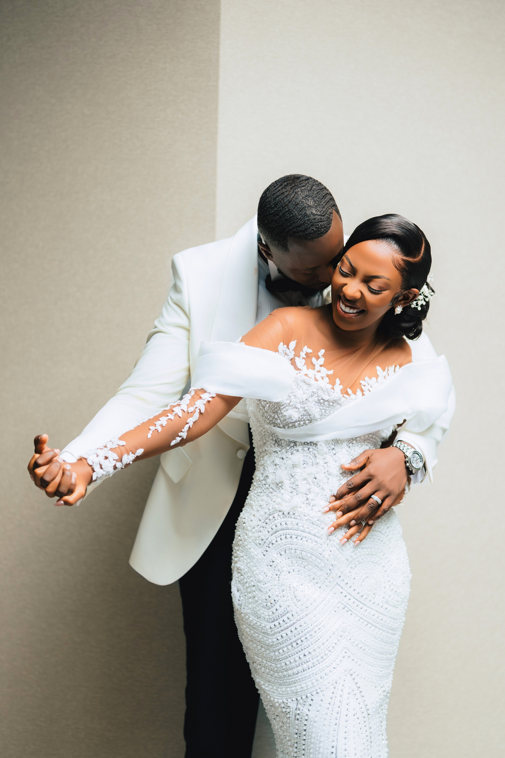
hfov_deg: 13.0
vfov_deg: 19.5
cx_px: 252
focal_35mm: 105
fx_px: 2209
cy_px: 379
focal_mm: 105
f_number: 1.4
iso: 160
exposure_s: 1/80
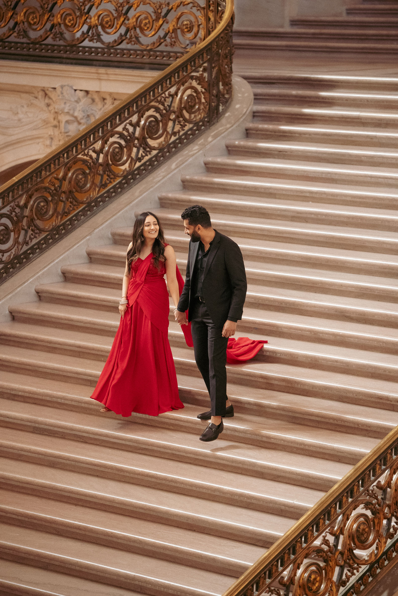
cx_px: 199
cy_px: 298
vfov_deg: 15.1
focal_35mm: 136
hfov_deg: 10.1
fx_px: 2252
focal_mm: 136
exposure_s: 1/250
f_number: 2.8
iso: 4000
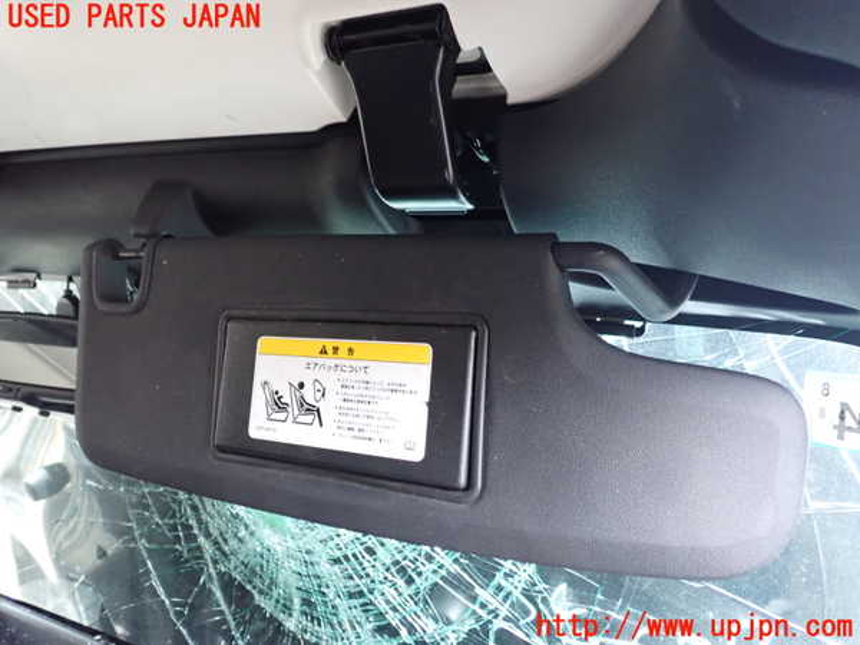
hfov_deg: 60.0
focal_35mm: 30
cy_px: 322
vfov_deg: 46.8
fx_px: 745
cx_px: 430
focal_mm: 5.4
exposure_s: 1/25
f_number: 2.3
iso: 800
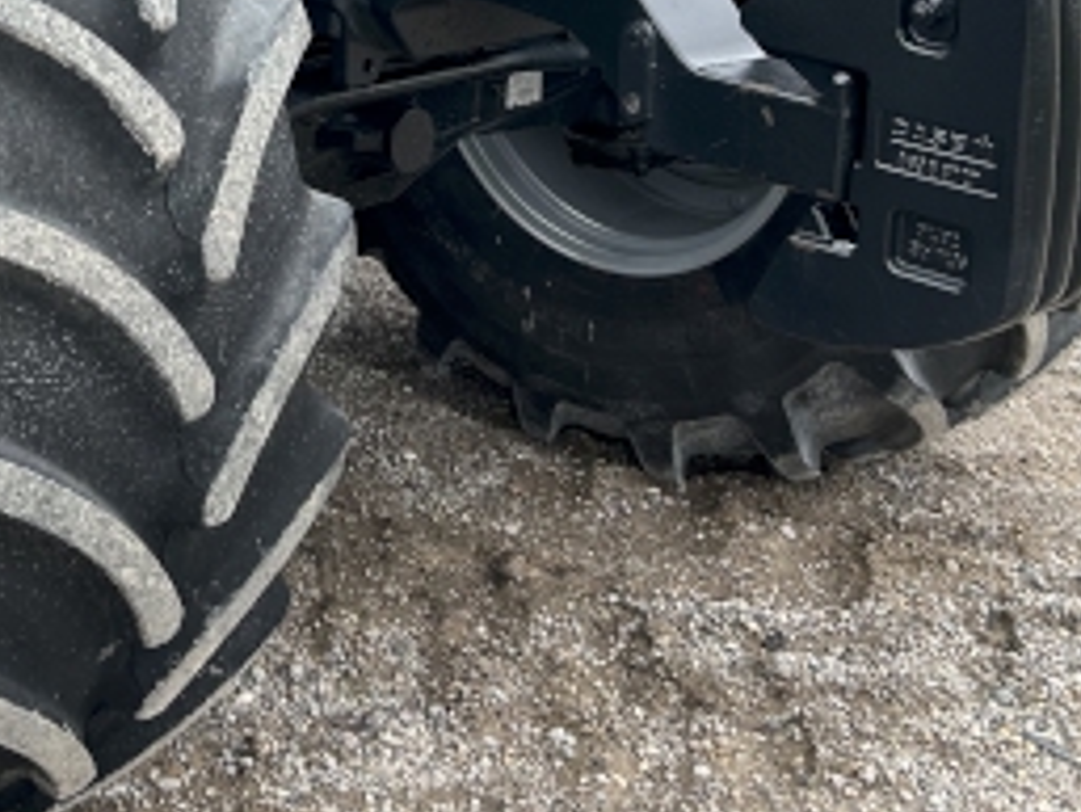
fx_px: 2531
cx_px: -50
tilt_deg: -4.4
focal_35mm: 81
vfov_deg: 16.7
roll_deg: -0.9
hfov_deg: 22.9
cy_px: -387
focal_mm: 5.7
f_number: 1.5
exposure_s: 1/1311
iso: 50
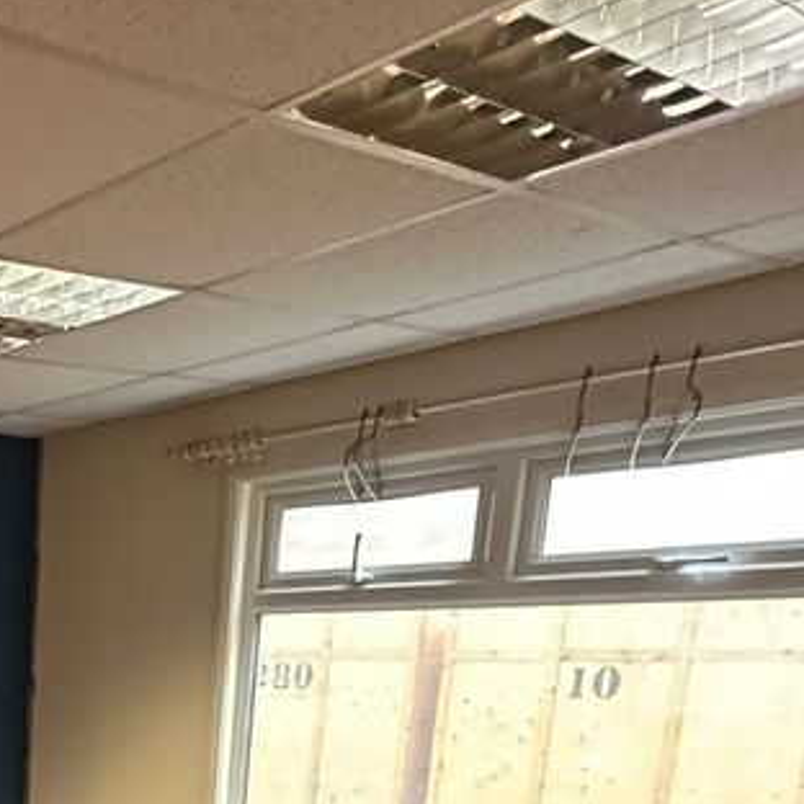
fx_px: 1156
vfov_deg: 33.3
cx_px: -278
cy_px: 893
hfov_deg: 29.6
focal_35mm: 44
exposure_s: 1/50
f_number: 2.2
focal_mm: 2.22
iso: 800
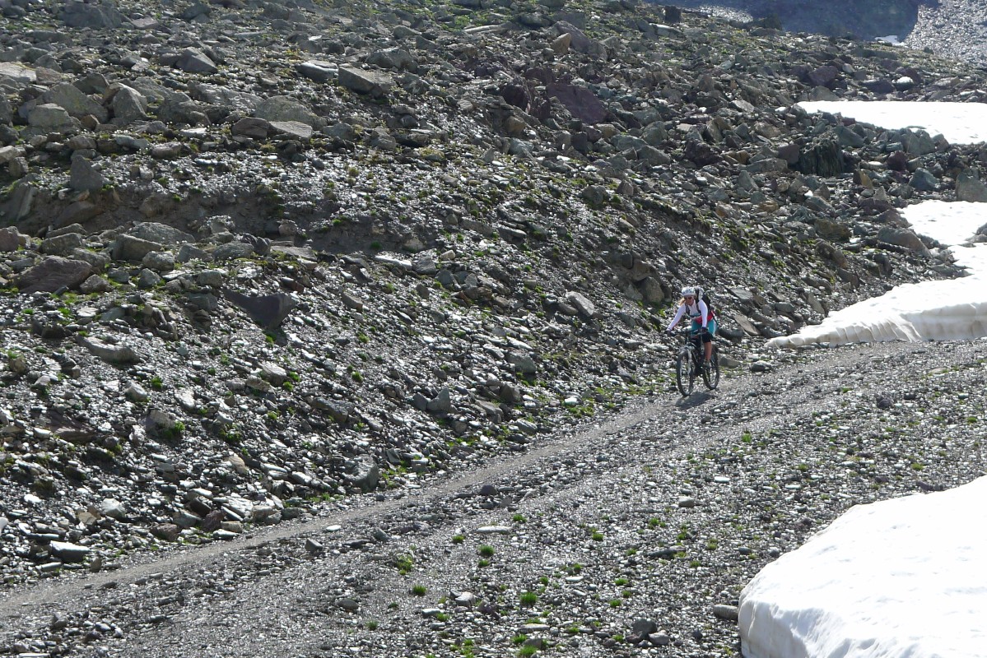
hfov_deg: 17.1
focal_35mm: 120
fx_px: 3291
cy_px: 329
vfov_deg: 11.4
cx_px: 494
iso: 80
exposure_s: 1/500
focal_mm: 19.2
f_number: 4
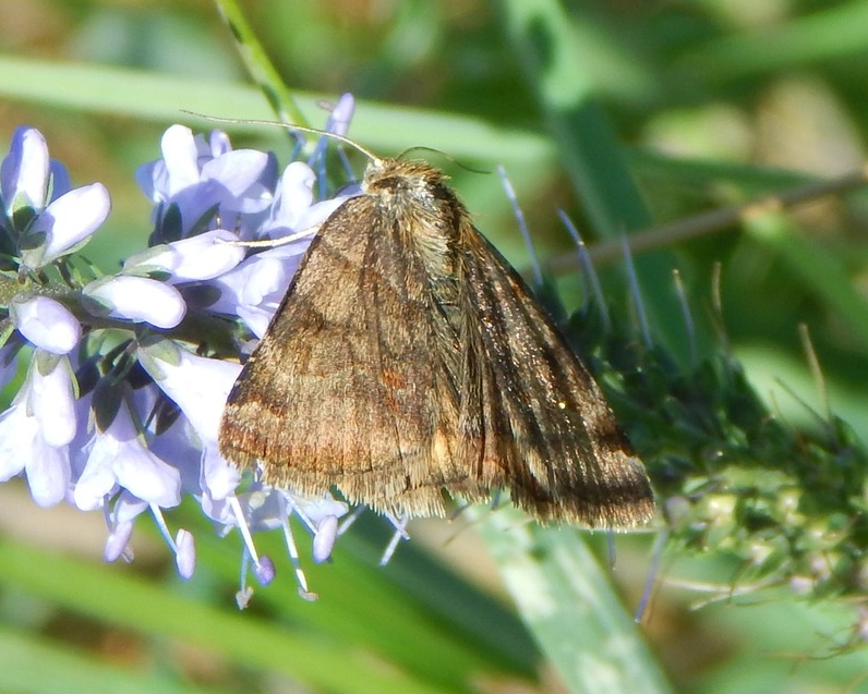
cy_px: 346
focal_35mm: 137
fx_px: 3520
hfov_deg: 14.1
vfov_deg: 11.3
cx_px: 451
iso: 125
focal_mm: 23.4
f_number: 4.8
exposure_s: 1/400
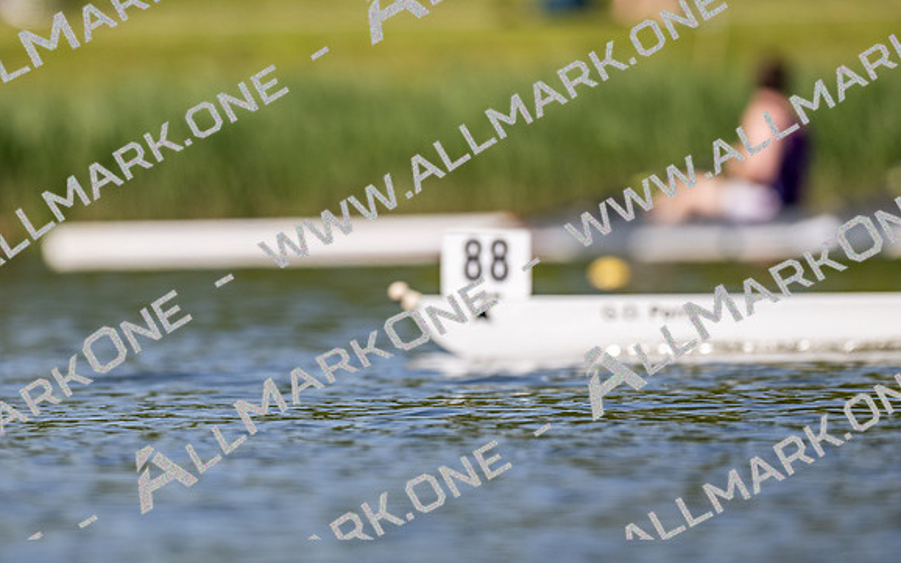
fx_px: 22586
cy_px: 273
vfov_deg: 1.4
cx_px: 450
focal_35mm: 920
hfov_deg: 2.3
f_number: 4
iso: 180
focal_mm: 600
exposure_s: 1/2500
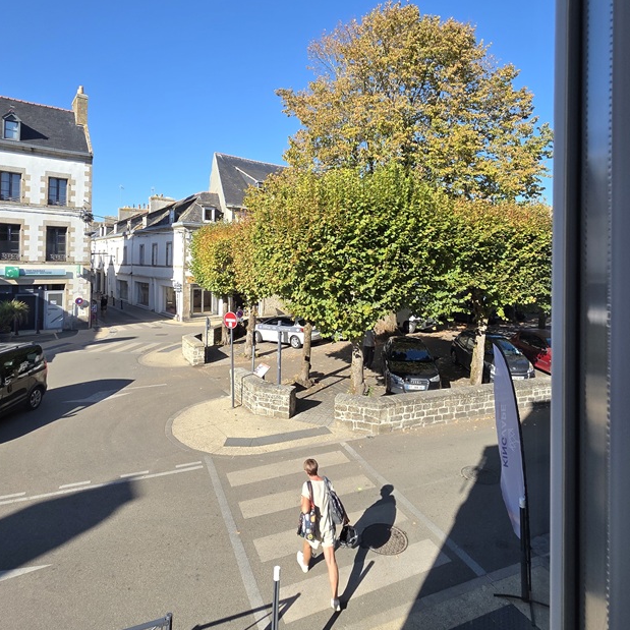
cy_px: 256
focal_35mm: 19
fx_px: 391
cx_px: 311
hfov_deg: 77.7
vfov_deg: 76.9
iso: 100
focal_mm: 2.2
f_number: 1.9
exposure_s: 1/2000
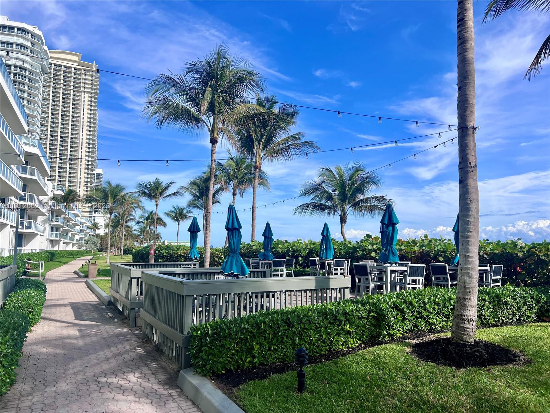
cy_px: 206
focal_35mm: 26
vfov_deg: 53.1
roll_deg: -0.3
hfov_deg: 67.3
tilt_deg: +5.7
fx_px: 413
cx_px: 275
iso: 50
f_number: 1.5
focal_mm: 5.7
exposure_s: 1/4831
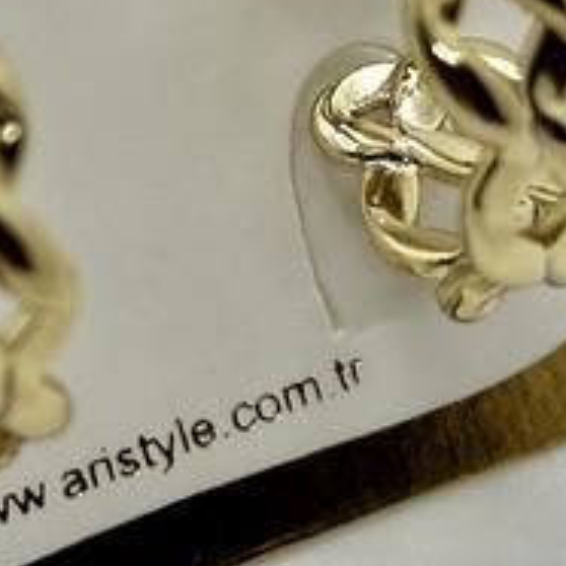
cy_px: -88
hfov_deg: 7.4
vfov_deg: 7.4
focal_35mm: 234
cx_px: -27
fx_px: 4329
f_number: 1.78
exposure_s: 1/218
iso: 64
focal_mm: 6.86
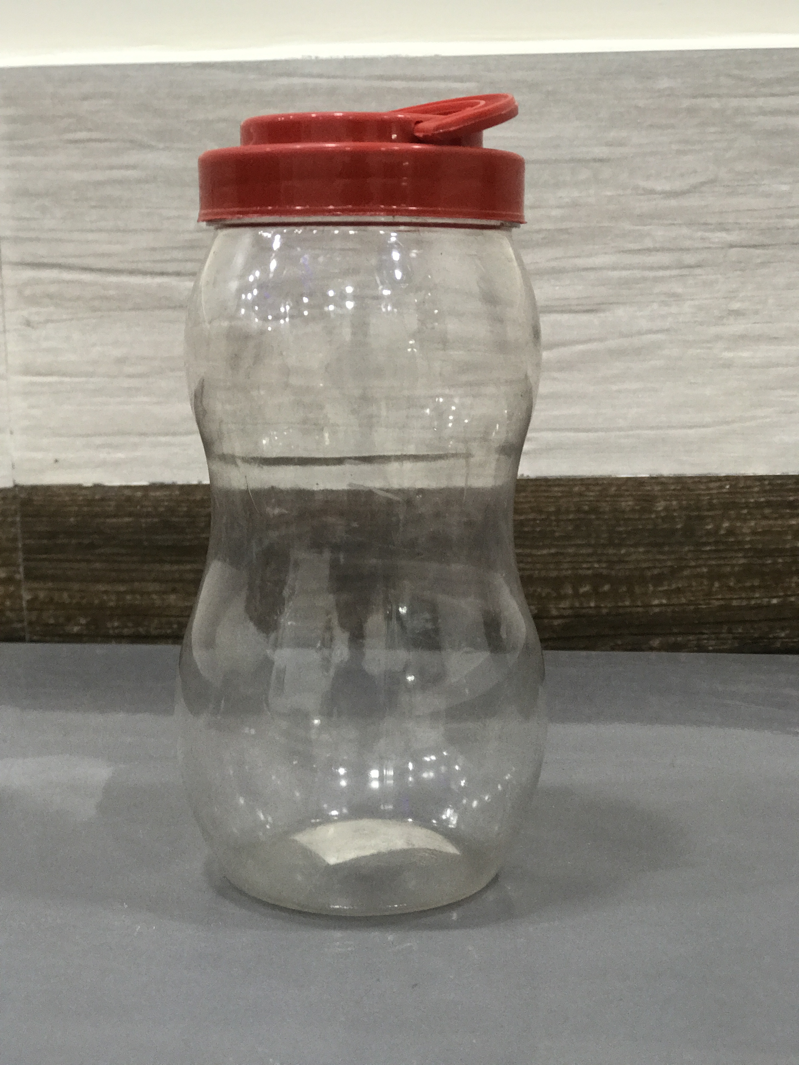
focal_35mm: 57
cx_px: 400
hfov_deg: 25.7
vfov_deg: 33.8
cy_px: 532
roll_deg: +0.9
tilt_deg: -11.2
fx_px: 1754
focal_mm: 6.6
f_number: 2.8
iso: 125
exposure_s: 1/50
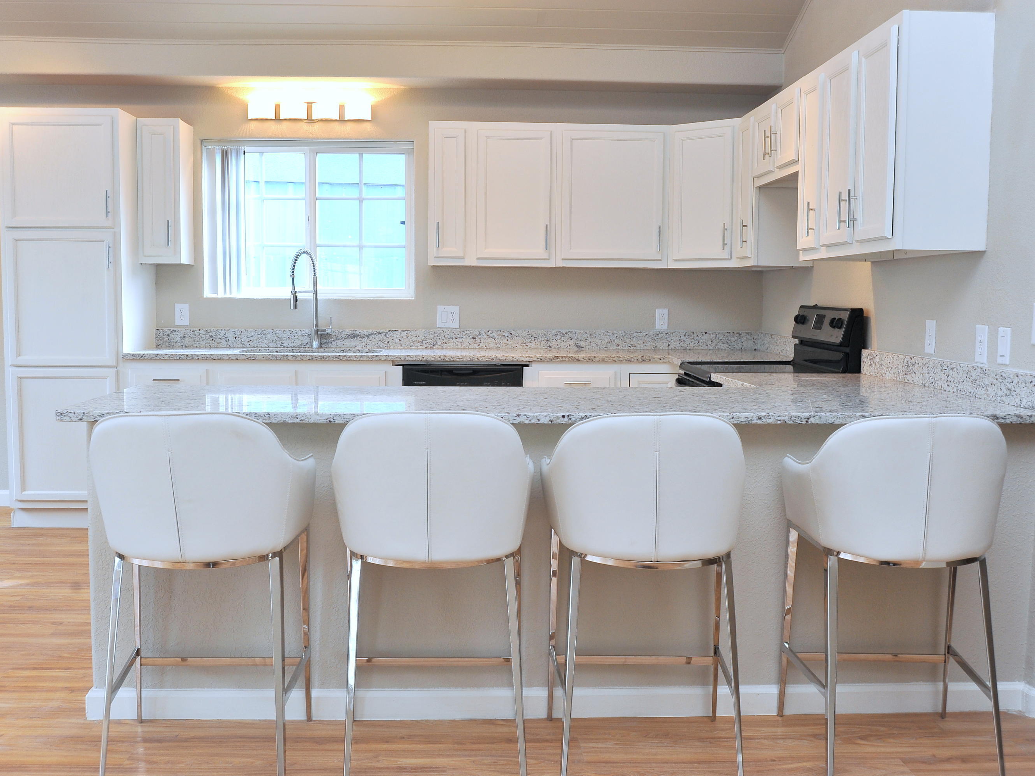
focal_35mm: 38
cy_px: 388
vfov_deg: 37.7
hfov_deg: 49.0
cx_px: 516
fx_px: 1136
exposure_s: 1/80
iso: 640
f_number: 5.6
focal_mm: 35
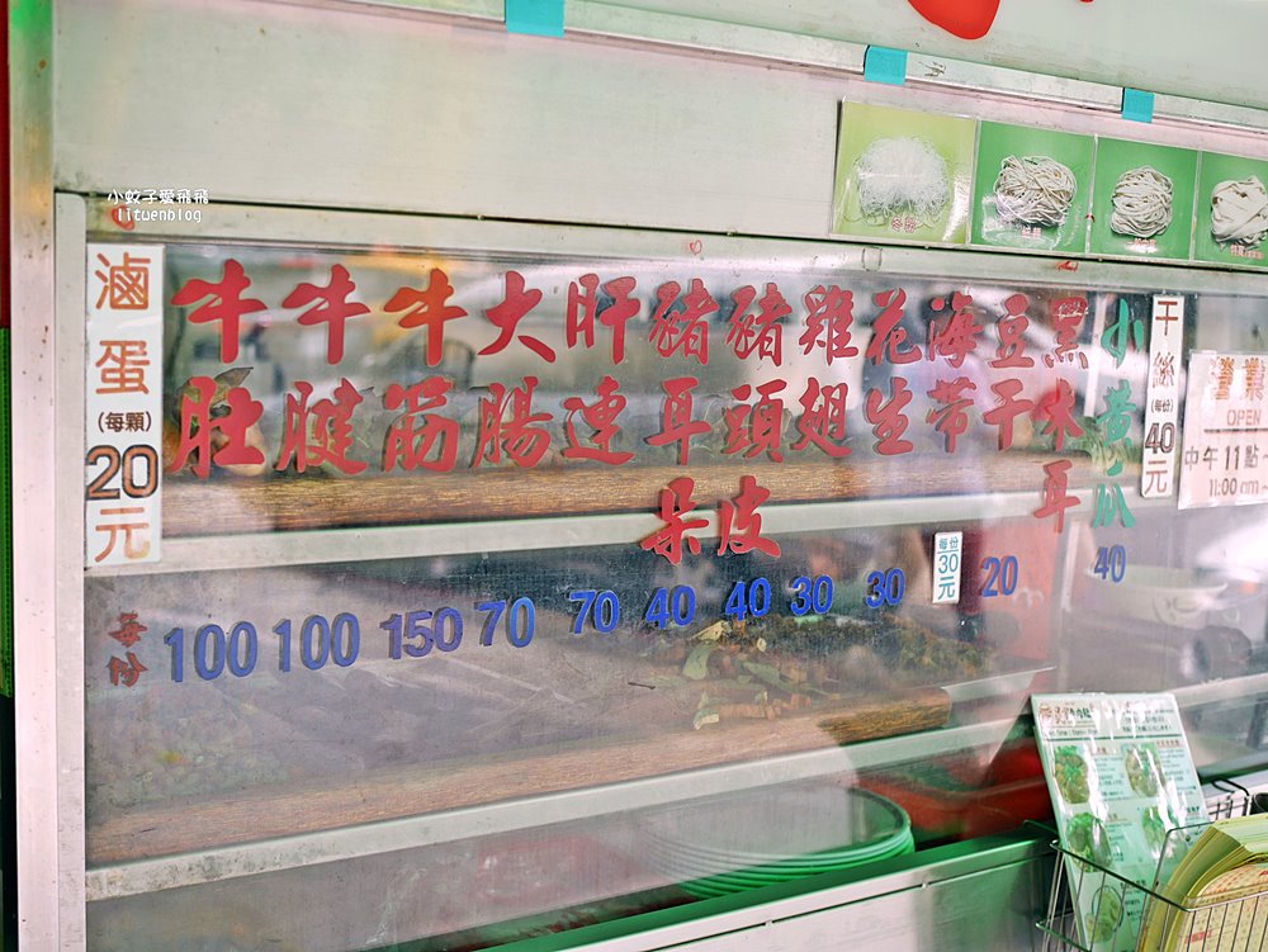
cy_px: 476
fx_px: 1832
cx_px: 634
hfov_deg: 38.2
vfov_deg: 29.1
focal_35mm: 50
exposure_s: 1/500
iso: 200
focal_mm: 25
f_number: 2.2
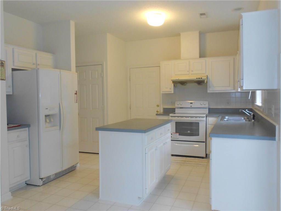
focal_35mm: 29
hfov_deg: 61.7
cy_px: 106
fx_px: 235
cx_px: 140
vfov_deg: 48.2
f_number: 3.4
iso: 200
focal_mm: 5.1
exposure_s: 1/30
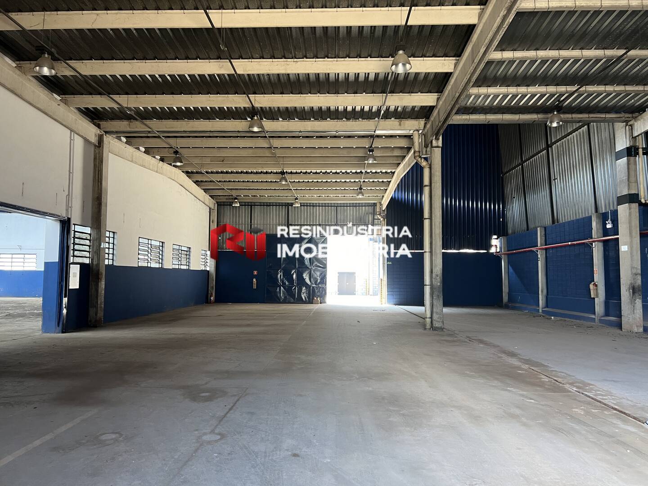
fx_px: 487
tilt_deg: +3.3
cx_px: 324
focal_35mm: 26
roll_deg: -0.3
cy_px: 243
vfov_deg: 53.1
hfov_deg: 67.3
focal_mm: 5.7
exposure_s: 1/72
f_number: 1.5
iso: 125
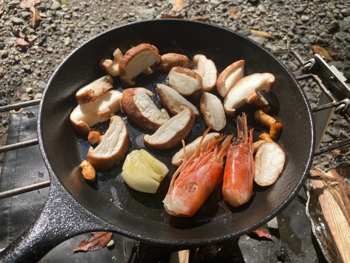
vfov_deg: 49.7
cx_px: 175
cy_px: 132
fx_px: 283
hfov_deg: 63.4
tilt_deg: -59.9
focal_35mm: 28
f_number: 1.8
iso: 20
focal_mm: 3.99
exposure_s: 1/979
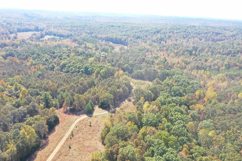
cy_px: 80
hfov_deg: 65.5
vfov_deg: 46.4
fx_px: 188
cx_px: 121
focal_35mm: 28
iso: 100
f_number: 5.6
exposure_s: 1/100
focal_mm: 10.26
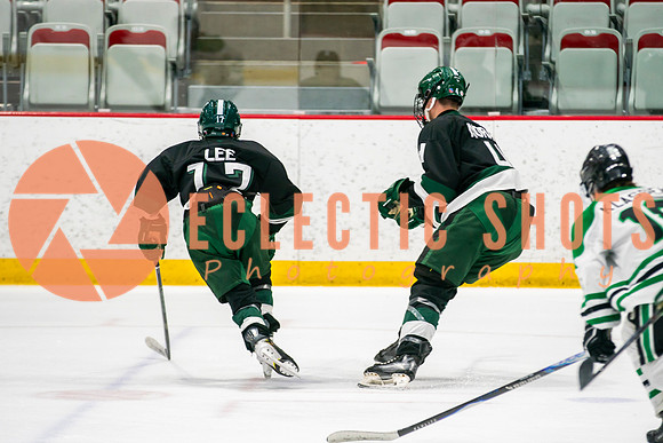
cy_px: 222
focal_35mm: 269
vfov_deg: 5.1
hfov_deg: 7.7
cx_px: 379
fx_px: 4947
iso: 640
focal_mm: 200
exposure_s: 1/640
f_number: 3.2
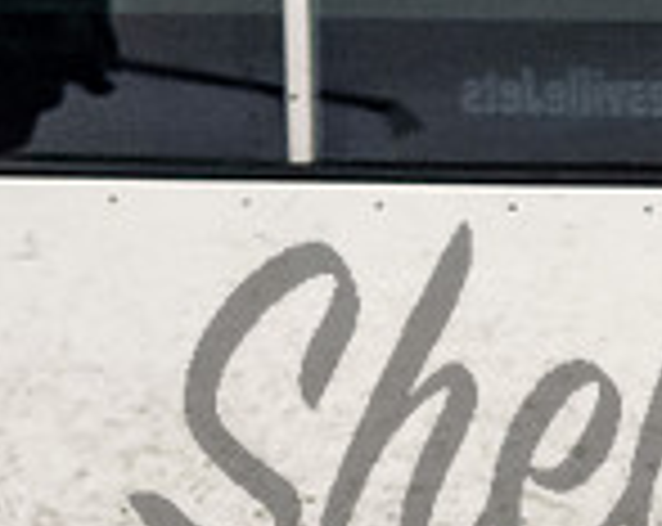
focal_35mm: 1129
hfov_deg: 1.7
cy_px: 525
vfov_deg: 1.4
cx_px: 982
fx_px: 22076
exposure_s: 1/800
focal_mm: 120
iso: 1800
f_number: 3.2
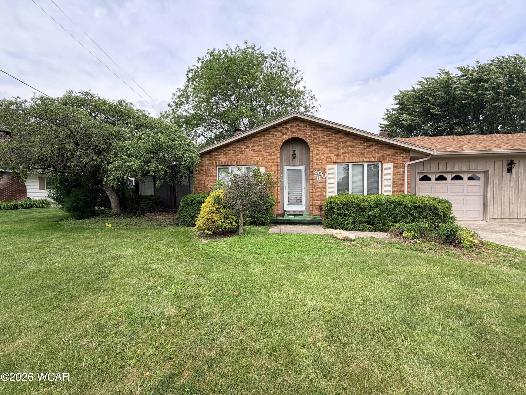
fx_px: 213
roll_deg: +0.9
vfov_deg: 85.7
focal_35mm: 14
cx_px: 263
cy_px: 198
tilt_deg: -3.3
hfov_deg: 102.1
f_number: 2.2
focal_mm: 2.22
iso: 32
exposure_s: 1/770
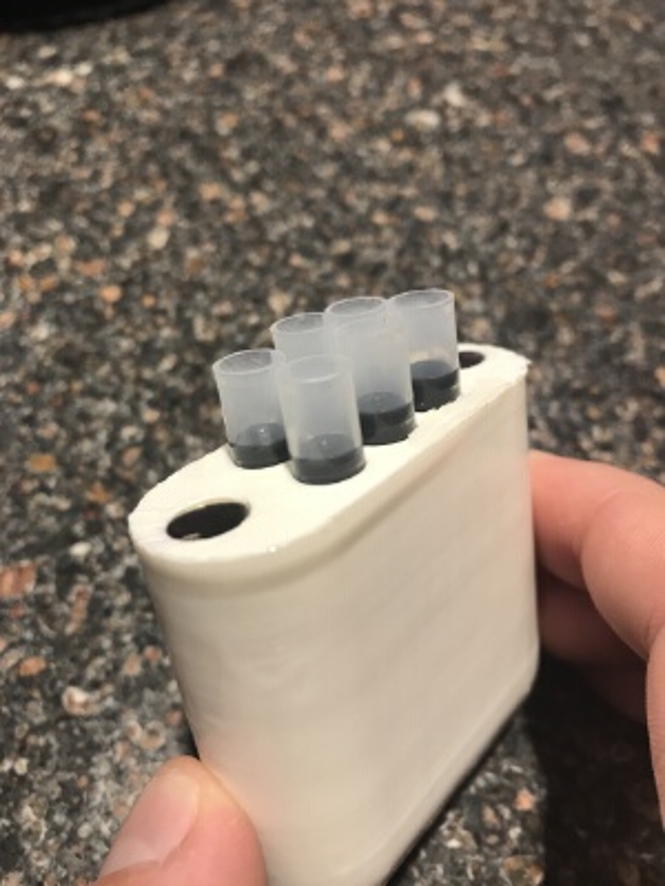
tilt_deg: -55.2
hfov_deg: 49.7
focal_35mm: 28
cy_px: 443
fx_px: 717
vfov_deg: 63.4
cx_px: 332
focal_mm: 3.99
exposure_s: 1/20
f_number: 1.8
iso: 40
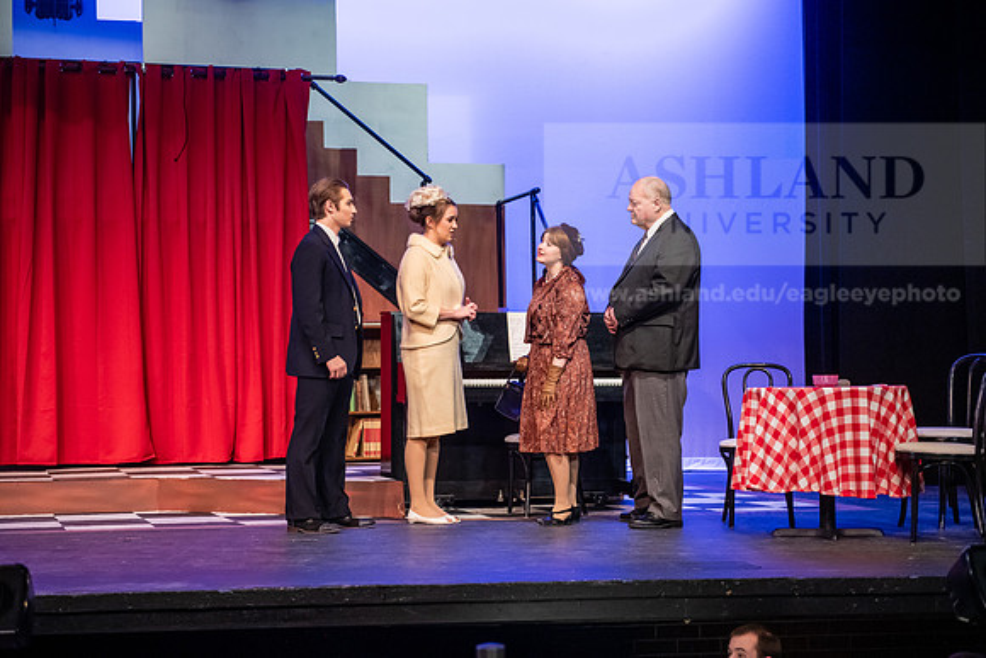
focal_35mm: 70
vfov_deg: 19.5
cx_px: 493
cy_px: 329
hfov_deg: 28.8
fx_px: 1918
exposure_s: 1/200
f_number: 3.2
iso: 2500
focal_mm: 70
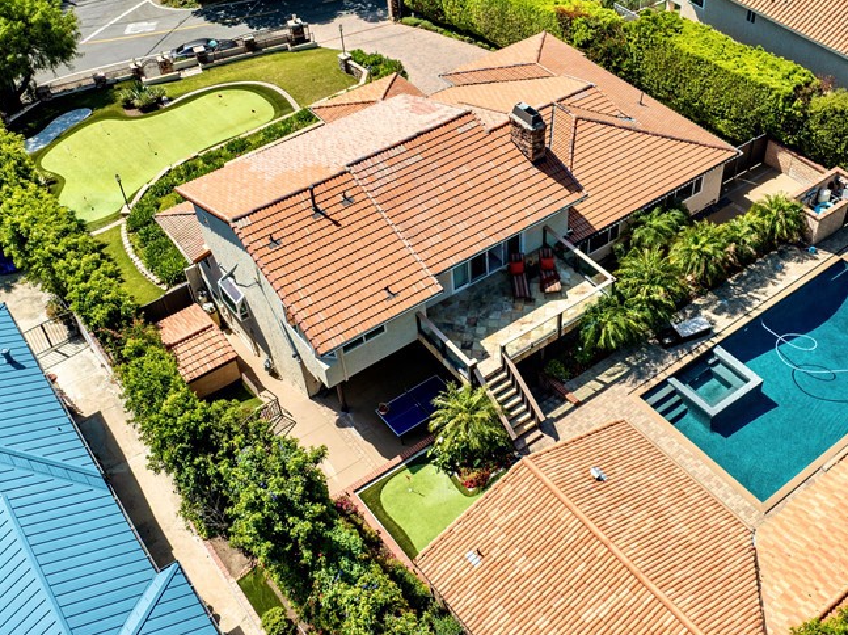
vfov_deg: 37.7
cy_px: 306
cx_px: 522
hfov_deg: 48.6
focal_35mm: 38
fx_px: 930
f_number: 2.8
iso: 100
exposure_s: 1/240
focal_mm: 12.29
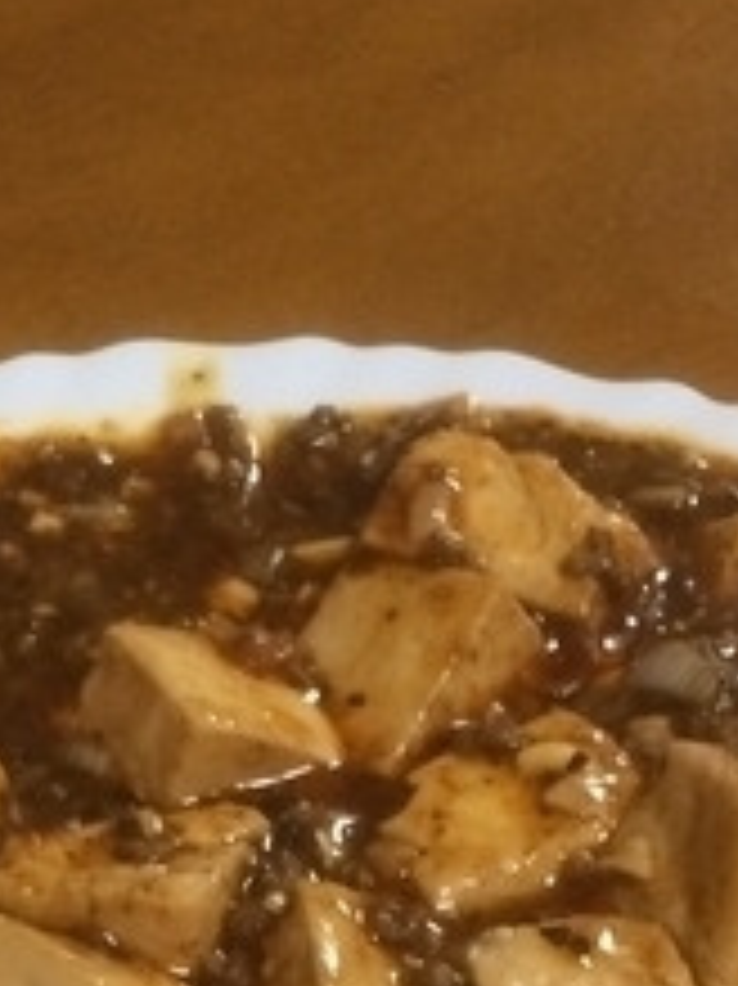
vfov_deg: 16.9
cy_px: 1463
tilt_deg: -49.8
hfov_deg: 13.9
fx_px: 3016
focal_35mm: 106
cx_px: 266
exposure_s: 1/30
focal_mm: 4.15
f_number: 2.2
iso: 100
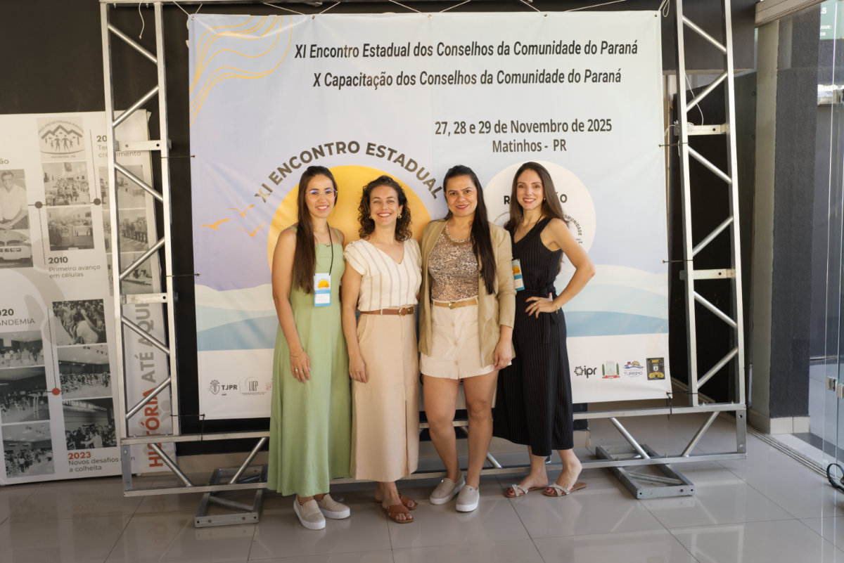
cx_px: 422
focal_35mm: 35
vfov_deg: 37.9
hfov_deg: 54.4
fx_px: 821
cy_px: 282
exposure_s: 1/100
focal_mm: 35
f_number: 4
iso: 320
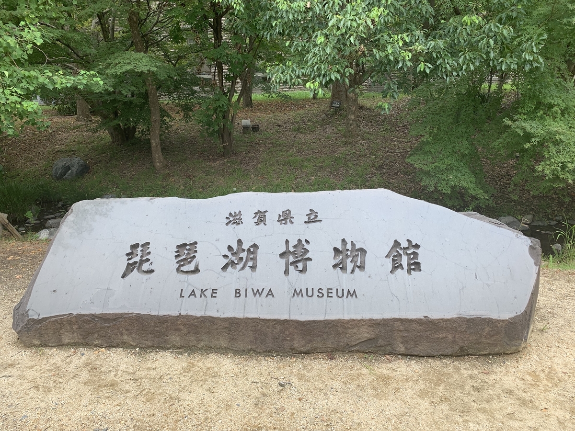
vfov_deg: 53.1
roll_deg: +2.7
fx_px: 432
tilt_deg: -16.2
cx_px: 288
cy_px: 216
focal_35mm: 26
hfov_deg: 67.3
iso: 25
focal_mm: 4.25
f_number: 1.8
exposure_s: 1/173
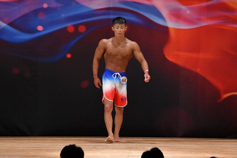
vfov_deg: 4.8
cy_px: 79
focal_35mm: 285
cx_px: 118
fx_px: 1875
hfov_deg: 7.2
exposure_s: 1/400
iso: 3200
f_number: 5.6
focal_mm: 190
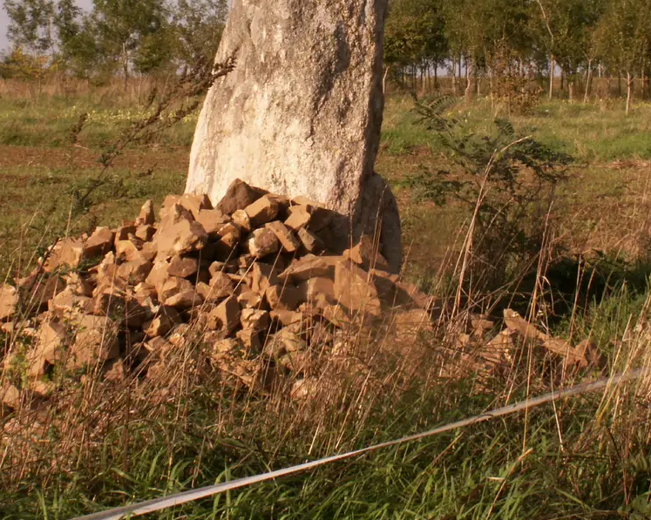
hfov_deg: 22.0
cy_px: 143
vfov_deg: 17.6
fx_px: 1676
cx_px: 336
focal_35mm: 87
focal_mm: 8.71
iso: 50
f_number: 8
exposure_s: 1/200
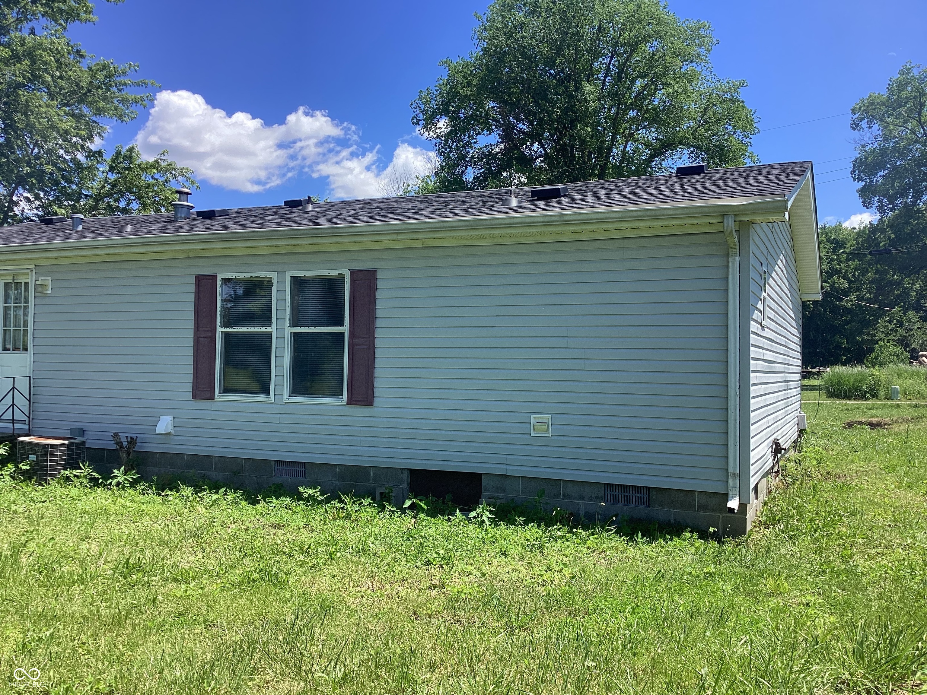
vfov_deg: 45.4
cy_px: 348
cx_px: 464
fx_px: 830
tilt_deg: -0.9
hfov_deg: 58.4
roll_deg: -1.2
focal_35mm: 31
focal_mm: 3.3
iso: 25
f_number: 2.4
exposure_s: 1/691
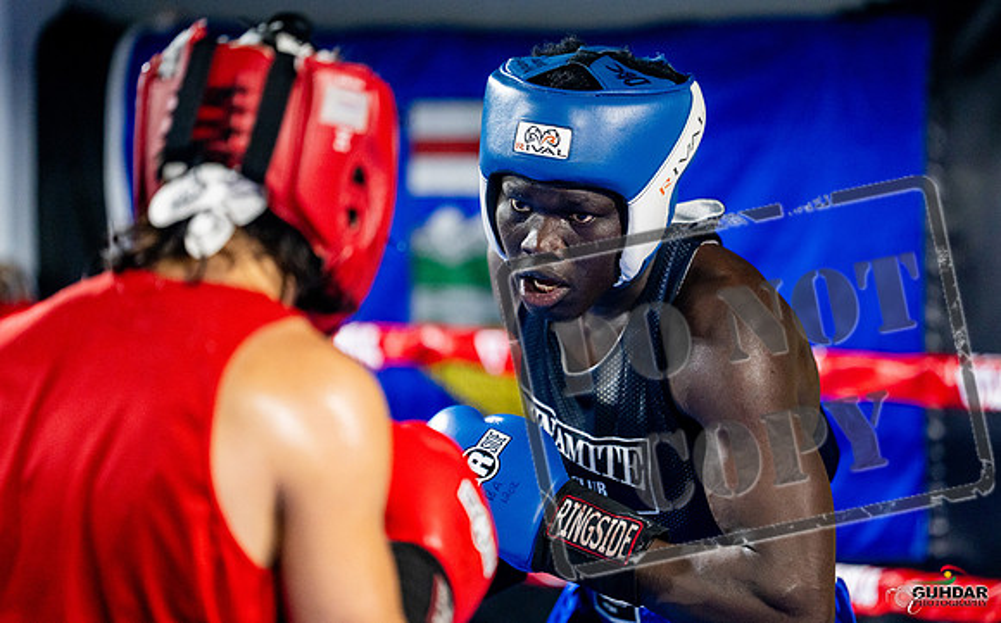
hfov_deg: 11.5
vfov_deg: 7.2
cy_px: 270
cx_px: 597
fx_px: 4971
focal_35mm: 182
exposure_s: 1/800
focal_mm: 150
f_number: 2
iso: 4000
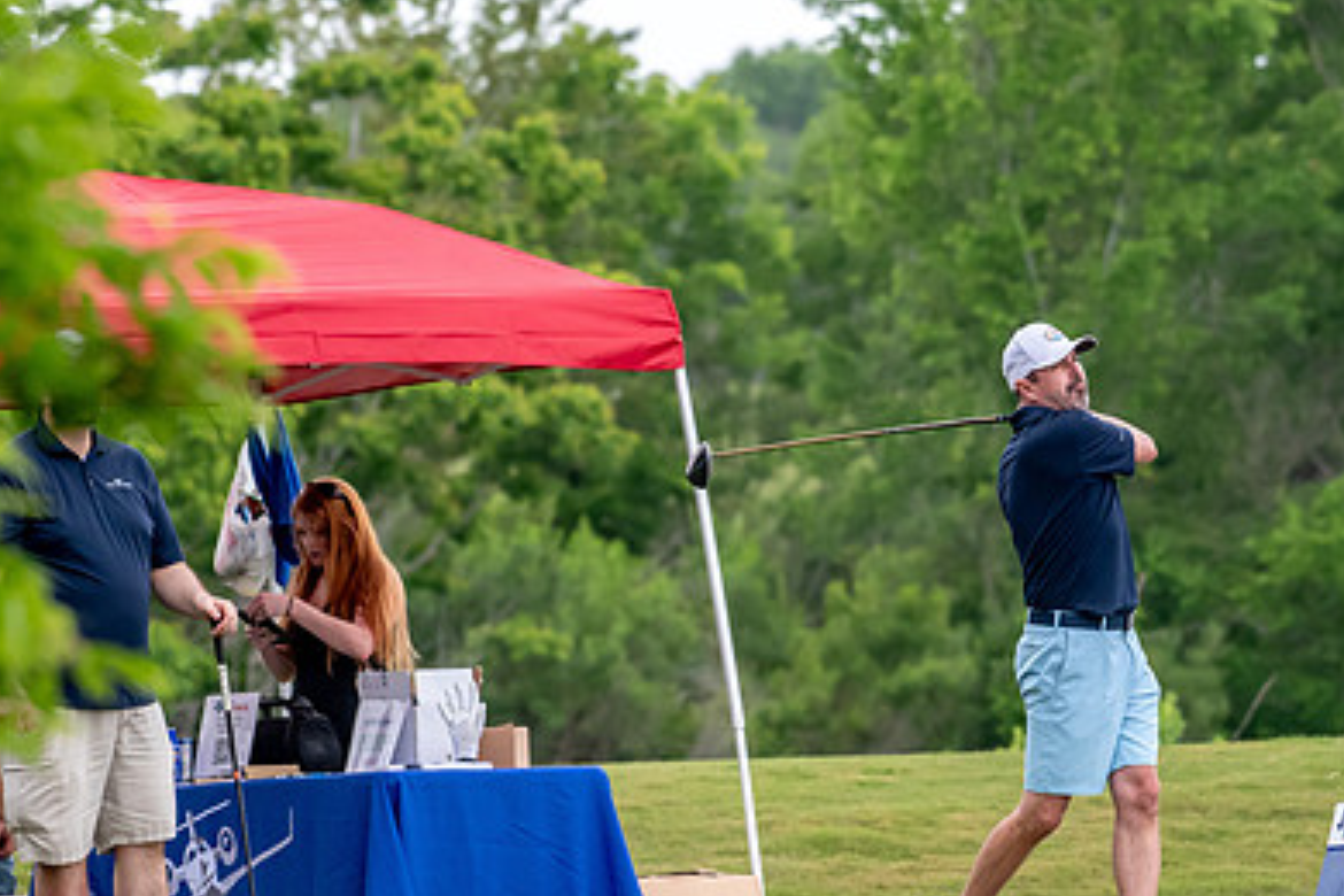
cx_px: 889
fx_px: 22510
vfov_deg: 2.3
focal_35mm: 603
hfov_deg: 3.4
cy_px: 577
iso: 1600
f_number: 5.6
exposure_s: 1/2000
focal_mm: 270
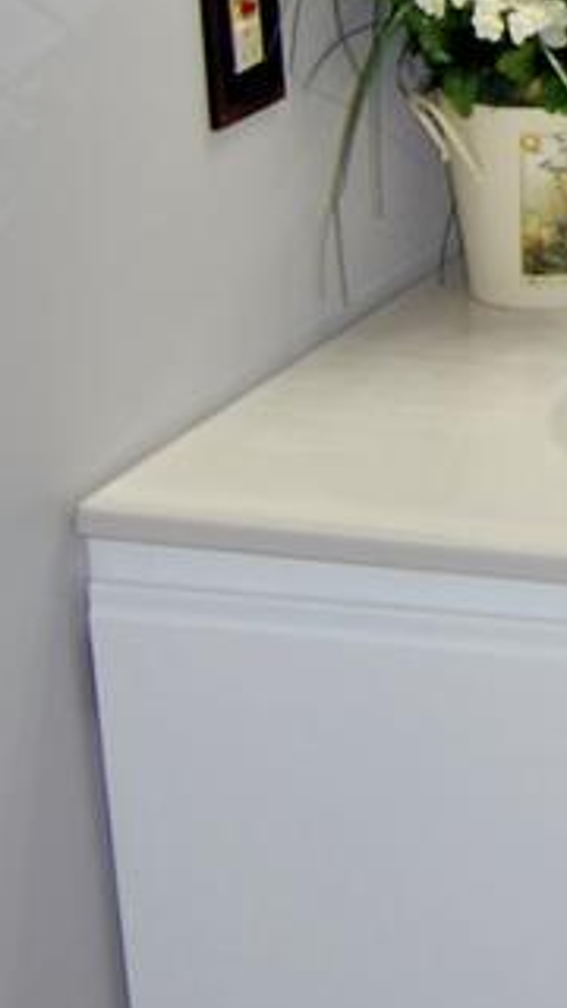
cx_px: 1559
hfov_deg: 7.9
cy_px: -38
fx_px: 3635
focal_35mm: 136
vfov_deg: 15.5
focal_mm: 18
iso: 200
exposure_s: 1/60
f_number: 3.5
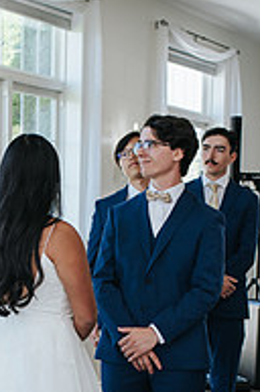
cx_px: -15
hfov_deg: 10.2
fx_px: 1435
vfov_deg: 15.3
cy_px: 372
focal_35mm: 132
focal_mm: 35
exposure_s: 1/200
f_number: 3.5
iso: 320
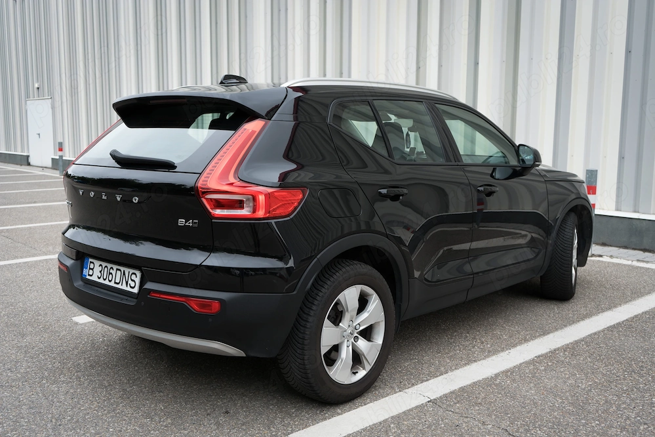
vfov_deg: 36.9
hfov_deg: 53.1
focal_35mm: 36
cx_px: 328
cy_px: 218
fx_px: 655
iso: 100
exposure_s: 1/80
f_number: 4.5
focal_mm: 36
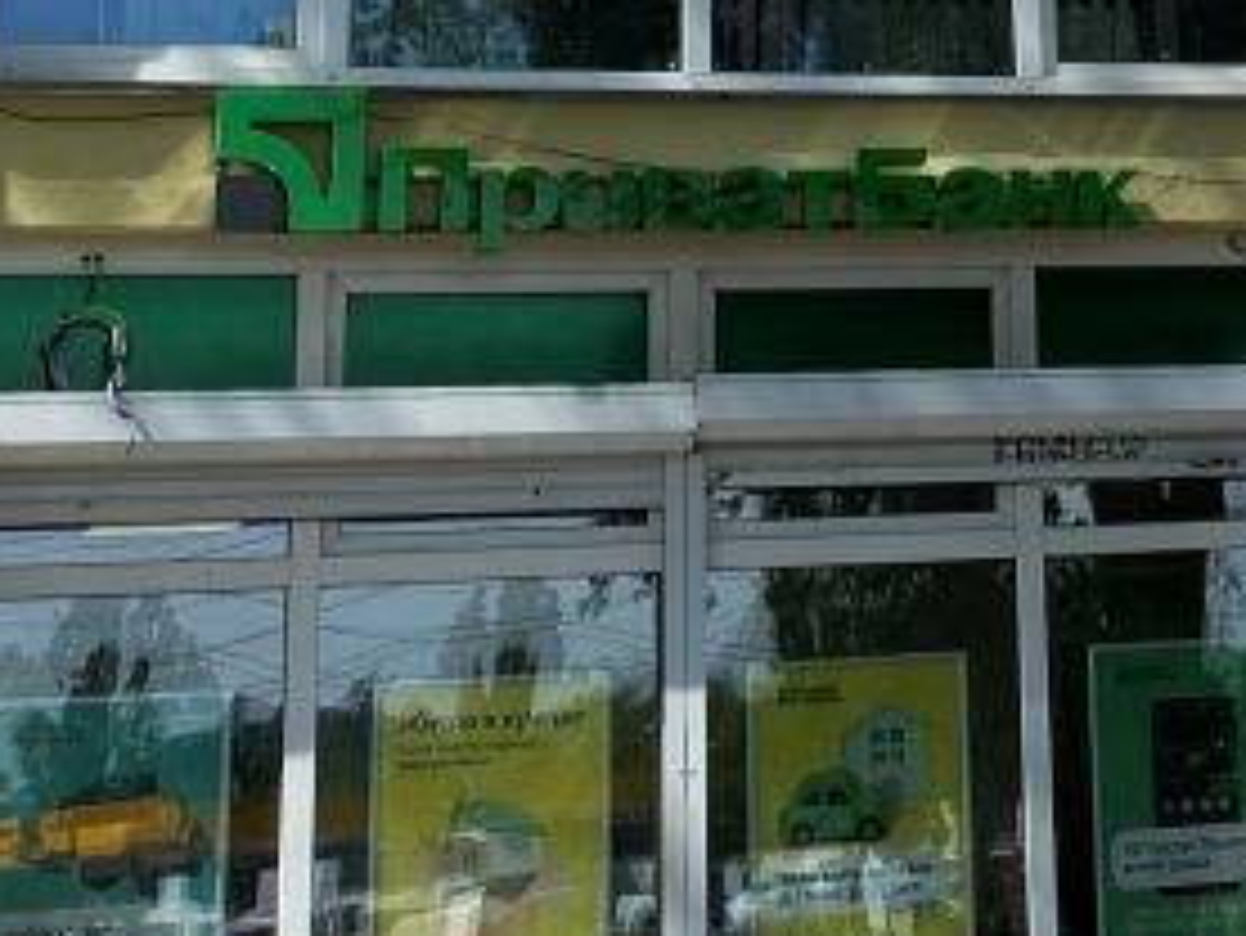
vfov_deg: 14.6
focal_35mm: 96
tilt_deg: +20.1
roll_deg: +4.3
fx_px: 3457
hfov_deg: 19.4
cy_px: -369
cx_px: 1421
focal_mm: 4.25
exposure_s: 1/2410
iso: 32
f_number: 1.8
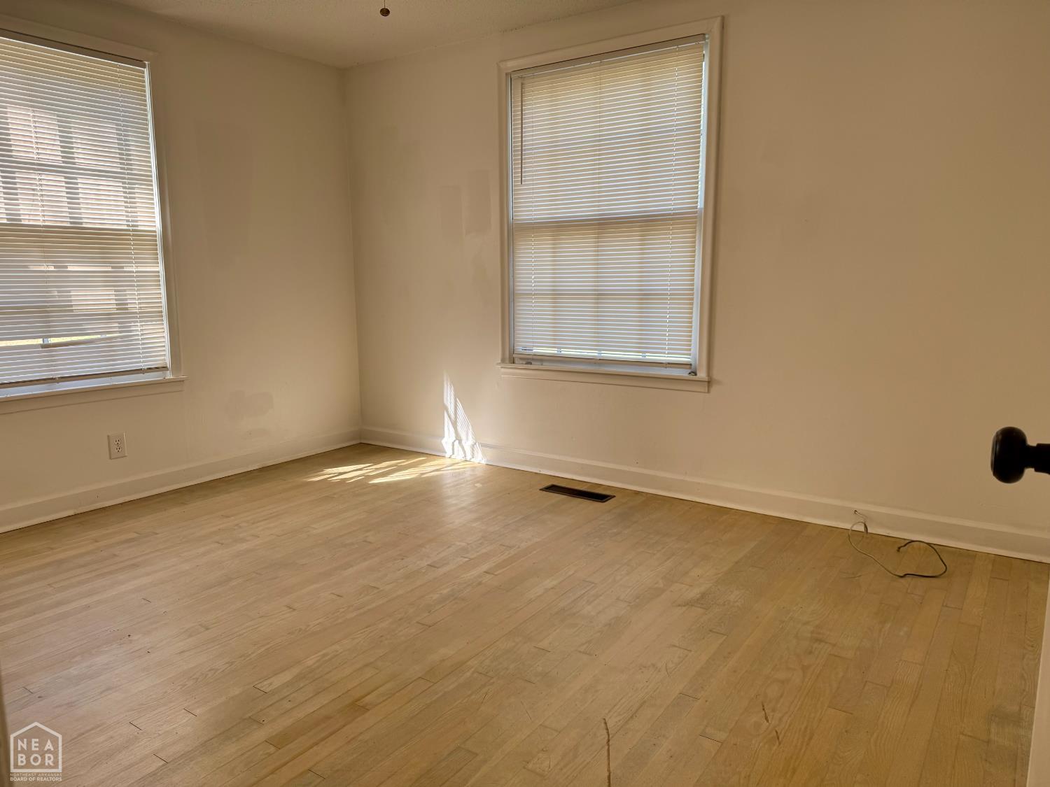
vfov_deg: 56.8
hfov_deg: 71.6
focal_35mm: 24
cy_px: 394
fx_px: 728
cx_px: 525
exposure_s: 1/131
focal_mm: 6.76
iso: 80
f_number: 1.78
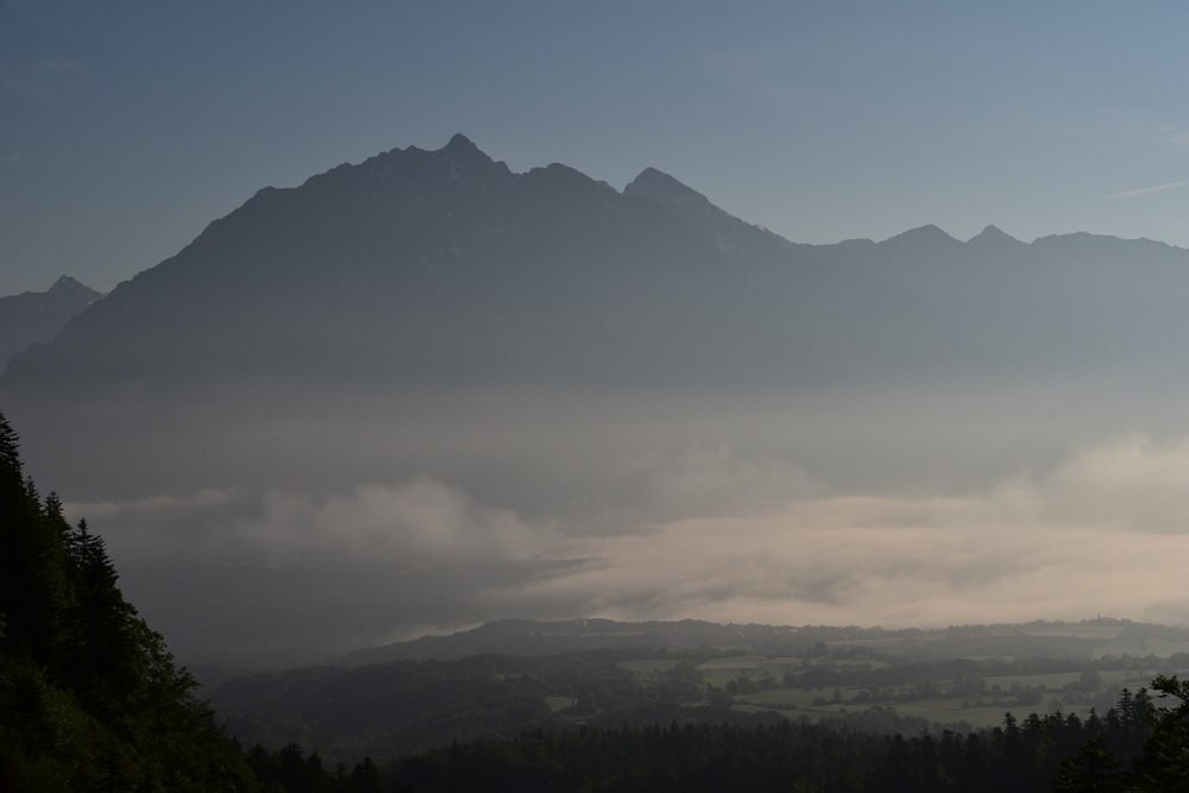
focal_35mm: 75
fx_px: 2477
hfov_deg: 27.0
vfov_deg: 18.2
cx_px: 594
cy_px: 396
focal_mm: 50
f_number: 9
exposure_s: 1/800
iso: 100
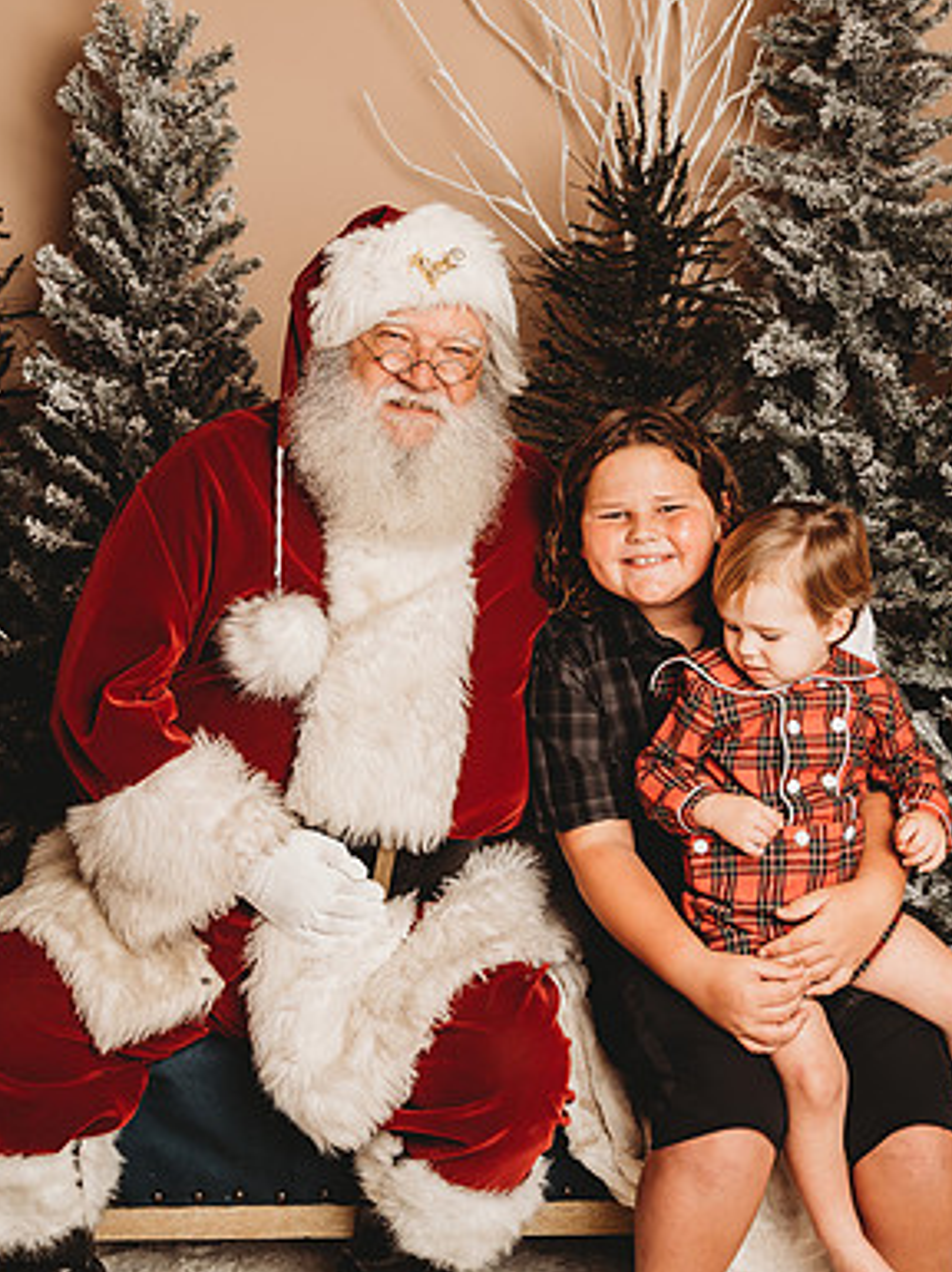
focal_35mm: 54
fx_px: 1983
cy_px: 618
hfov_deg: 27.0
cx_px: 479
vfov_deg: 35.6
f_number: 4
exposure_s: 1/160
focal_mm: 48
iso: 100
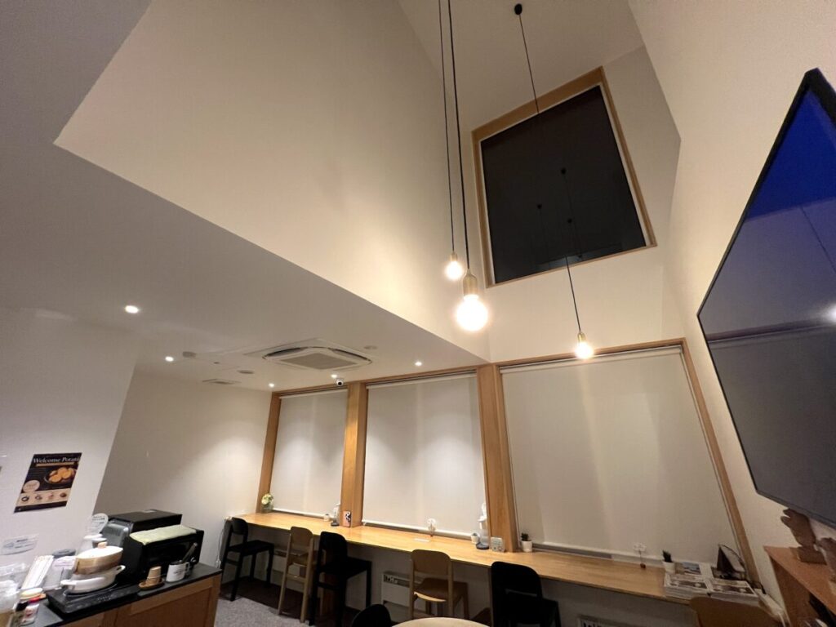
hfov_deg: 106.2
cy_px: 314
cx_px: 418
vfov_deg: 89.9
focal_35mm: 13
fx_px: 314
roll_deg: +0.8
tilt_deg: +22.0
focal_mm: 1.57
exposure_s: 1/50
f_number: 1.8
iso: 400
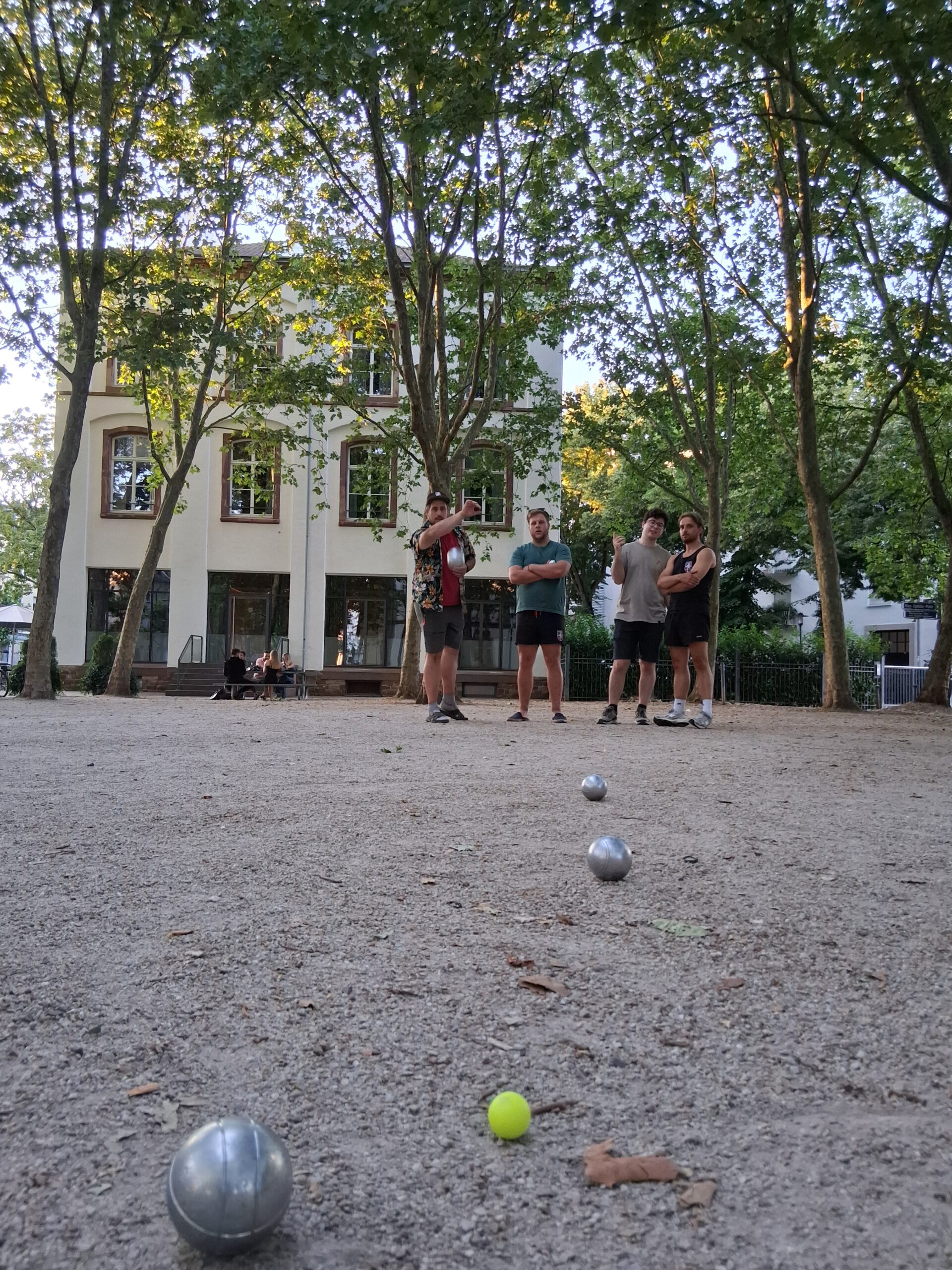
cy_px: 635
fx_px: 953
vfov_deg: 67.3
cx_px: 476
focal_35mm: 26
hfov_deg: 53.1
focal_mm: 3.98
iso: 200
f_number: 1.8
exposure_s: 1/100
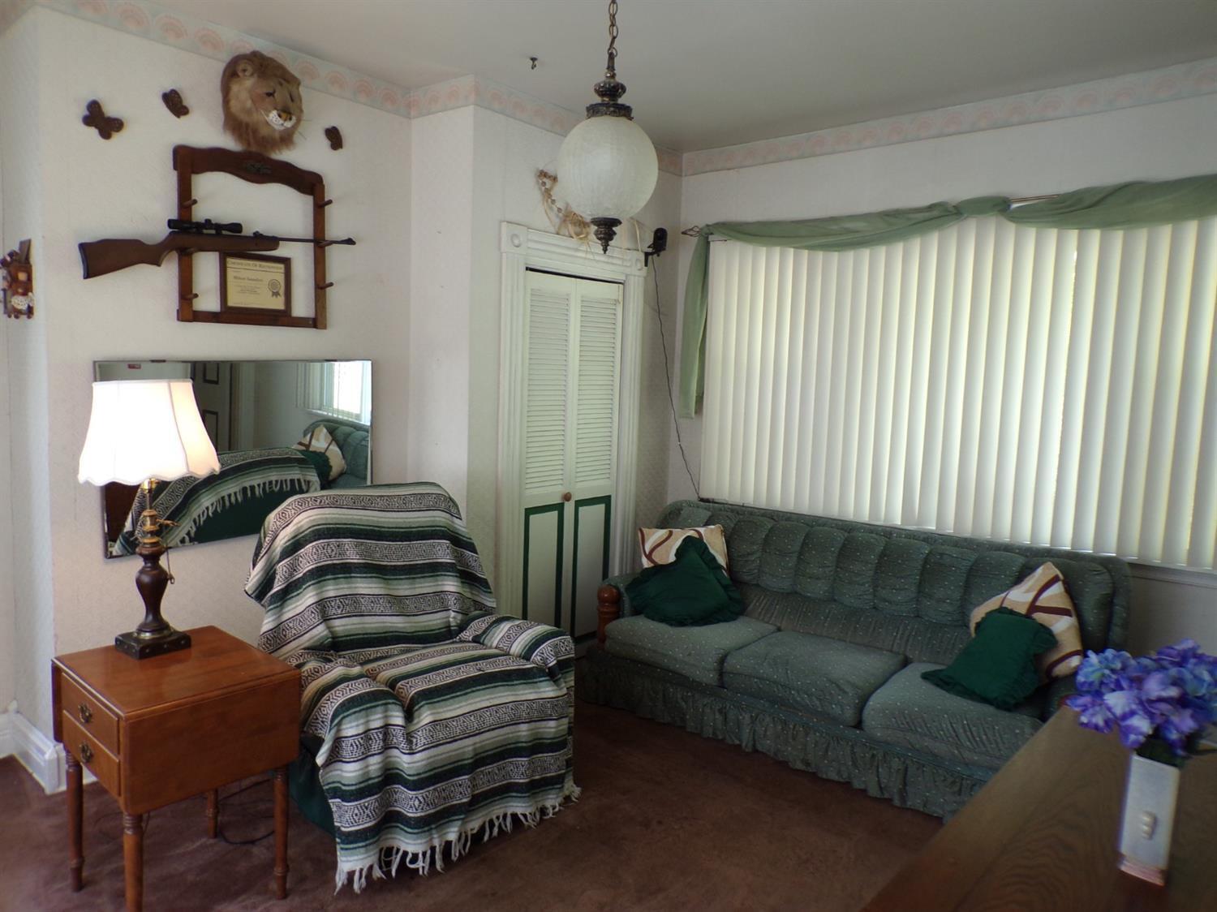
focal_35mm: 24
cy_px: 456
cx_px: 608
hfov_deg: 71.6
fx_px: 844
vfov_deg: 56.8
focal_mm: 4.3
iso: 100
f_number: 3
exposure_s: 1/50
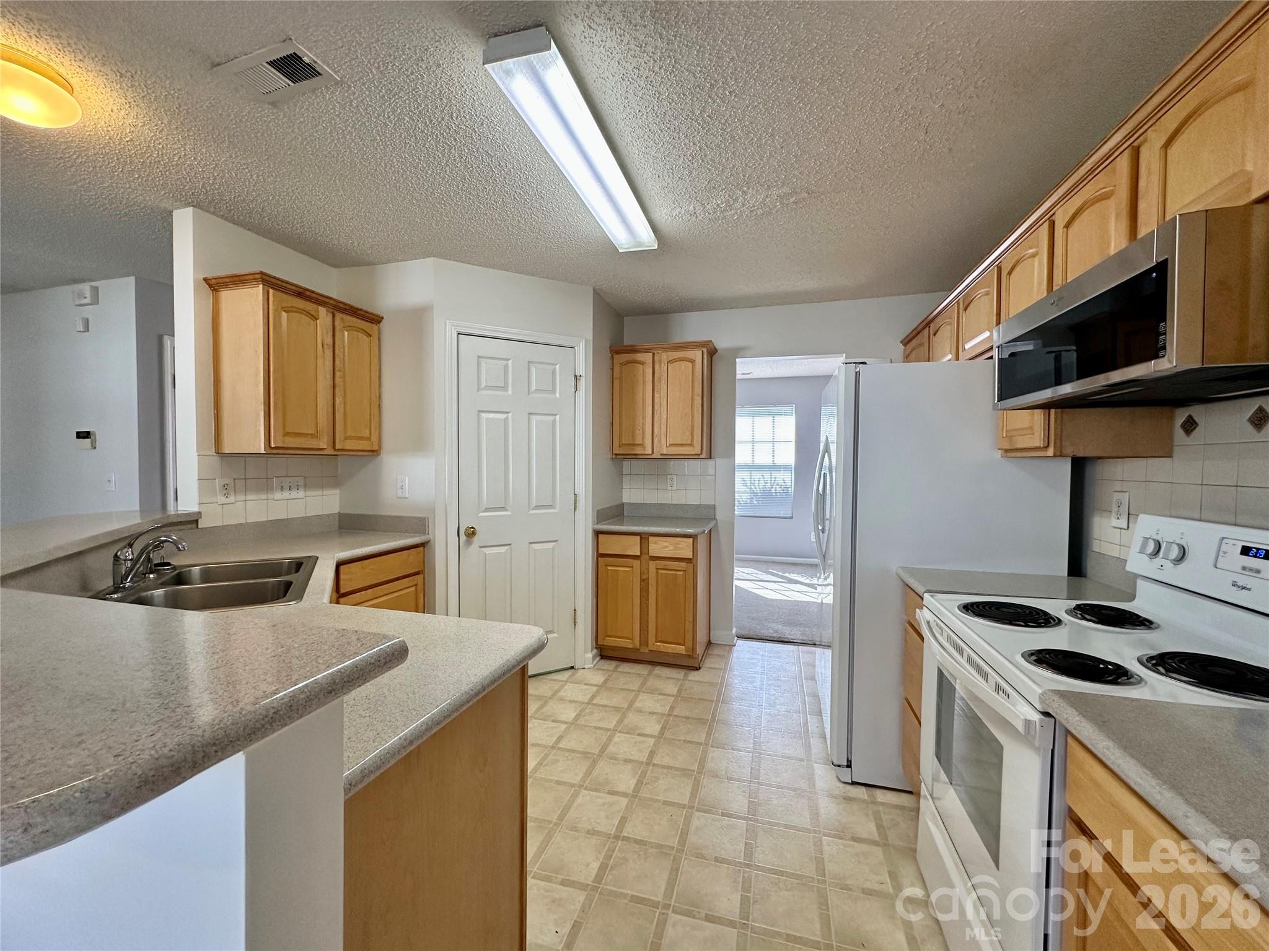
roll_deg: -0.6
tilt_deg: -1.1
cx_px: 634
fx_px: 513
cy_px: 476
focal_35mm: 14
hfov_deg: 102.1
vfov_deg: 85.7
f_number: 2.2
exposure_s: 1/120
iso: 125
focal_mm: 2.22
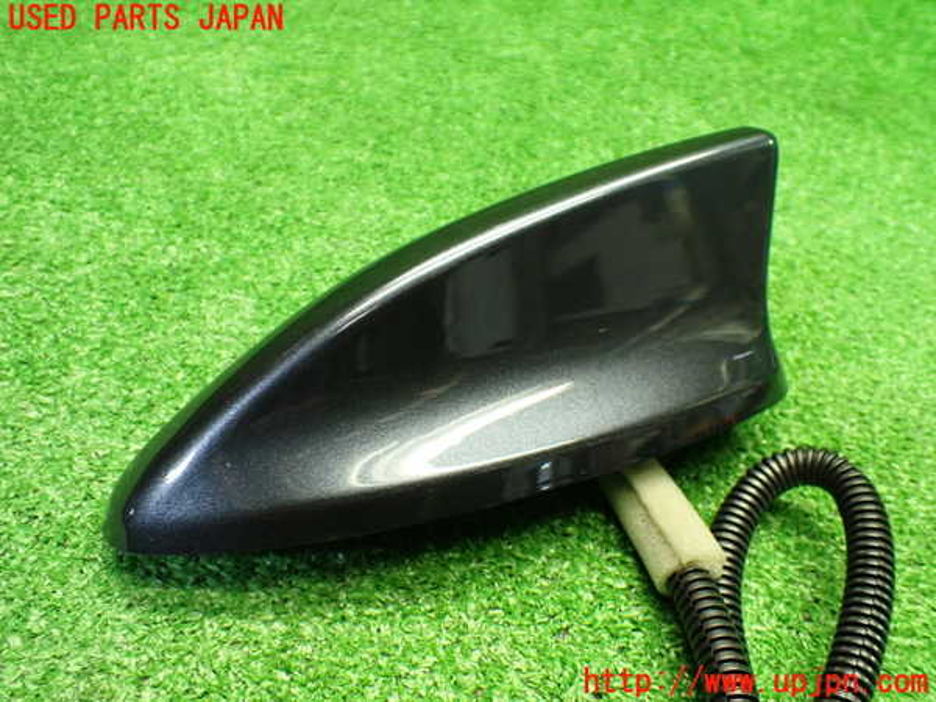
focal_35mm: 32
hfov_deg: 56.8
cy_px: 351
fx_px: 865
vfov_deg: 44.2
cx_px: 468
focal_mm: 5.79
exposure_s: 1/60
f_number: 2.4
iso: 800
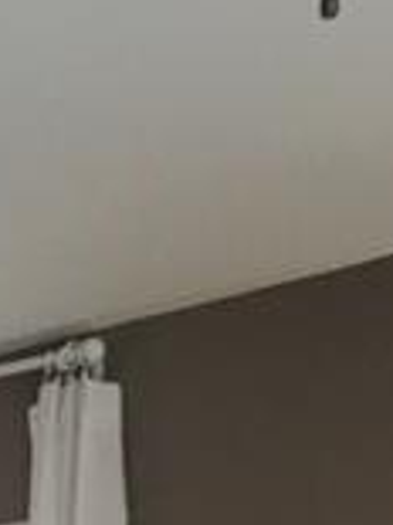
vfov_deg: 11.3
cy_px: 1128
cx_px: -261
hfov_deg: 9.3
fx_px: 2334
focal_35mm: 154
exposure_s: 1/30
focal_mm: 3.3
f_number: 2.4
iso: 32
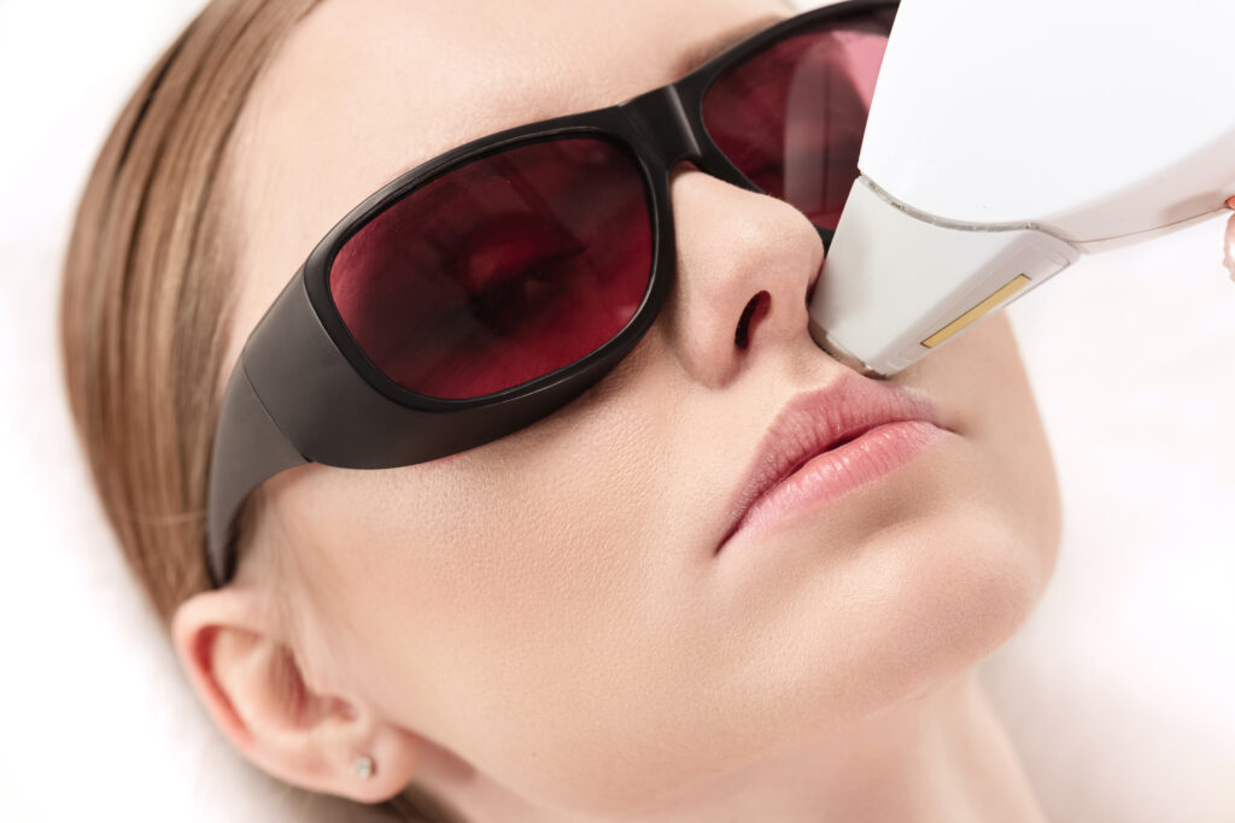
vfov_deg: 13.0
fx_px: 3602
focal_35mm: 105
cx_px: 618
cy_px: 412
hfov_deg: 19.5
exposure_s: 1/50
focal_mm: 105
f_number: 6.3
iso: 160
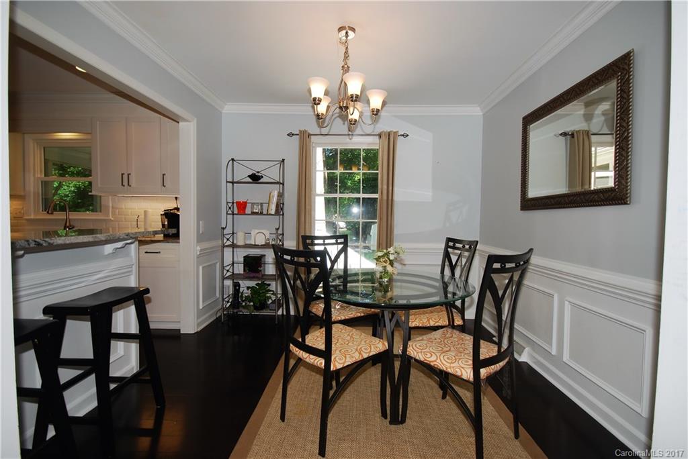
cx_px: 344
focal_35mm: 17
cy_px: 230
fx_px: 330
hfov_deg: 92.4
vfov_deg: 69.7
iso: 100
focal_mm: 11.5
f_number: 4.5
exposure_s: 1/60
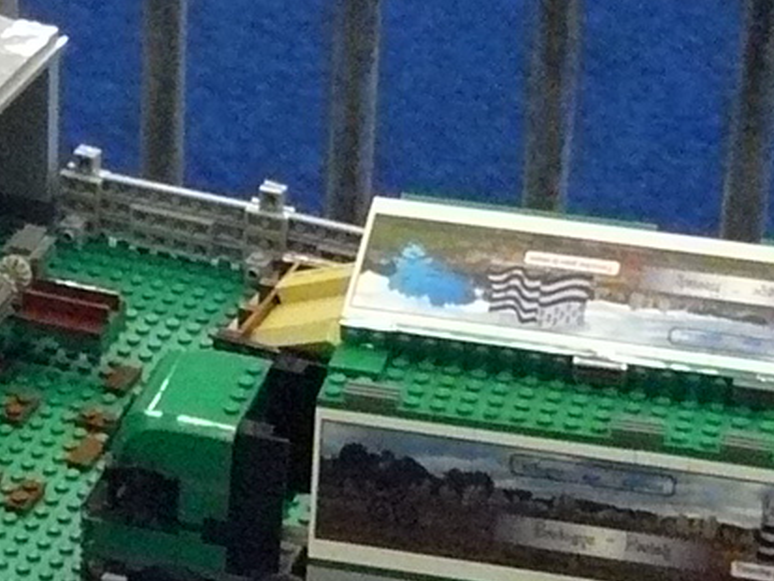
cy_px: 790
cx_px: -157
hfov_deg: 10.9
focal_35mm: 178
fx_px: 3982
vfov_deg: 8.2
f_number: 2.8
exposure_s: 1/10
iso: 400
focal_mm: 6
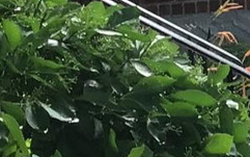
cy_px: -166
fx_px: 1486
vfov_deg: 5.9
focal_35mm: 218
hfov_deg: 8.5
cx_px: 658
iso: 25
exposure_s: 1/138
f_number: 2.4
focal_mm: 3.3
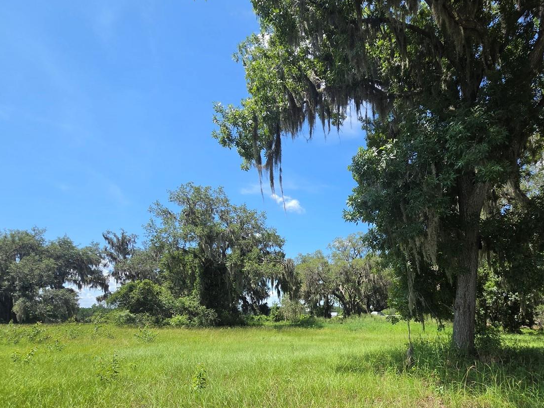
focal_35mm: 19
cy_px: 279
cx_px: 356
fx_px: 299
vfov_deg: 66.4
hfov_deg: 82.2
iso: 100
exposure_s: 1/2259
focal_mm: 2.2
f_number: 2.2
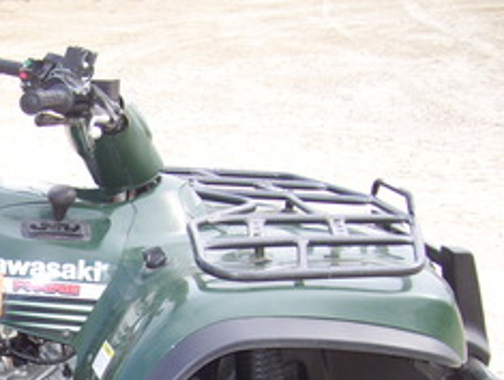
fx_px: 1210
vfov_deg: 17.3
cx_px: -73
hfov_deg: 22.0
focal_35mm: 83
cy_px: 404
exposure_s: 1/400
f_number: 2.7
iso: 80
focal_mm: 6
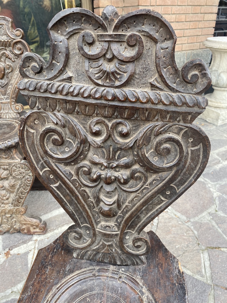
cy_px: 152
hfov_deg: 53.1
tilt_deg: -29.6
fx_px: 227
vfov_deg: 67.3
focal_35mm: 26
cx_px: 114
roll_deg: +2.1
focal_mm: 4.25
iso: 64
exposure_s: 1/121
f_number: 1.8
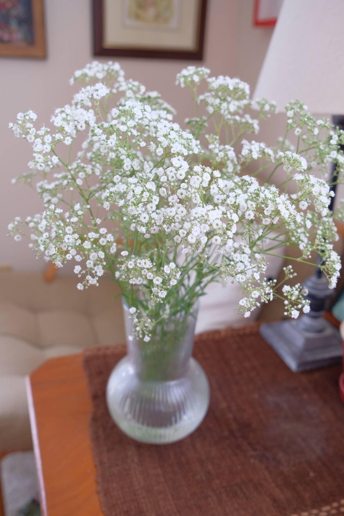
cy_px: 258
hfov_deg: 37.9
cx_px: 172
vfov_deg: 54.4
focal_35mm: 35
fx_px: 502
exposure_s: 1/60
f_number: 4
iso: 640
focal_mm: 23
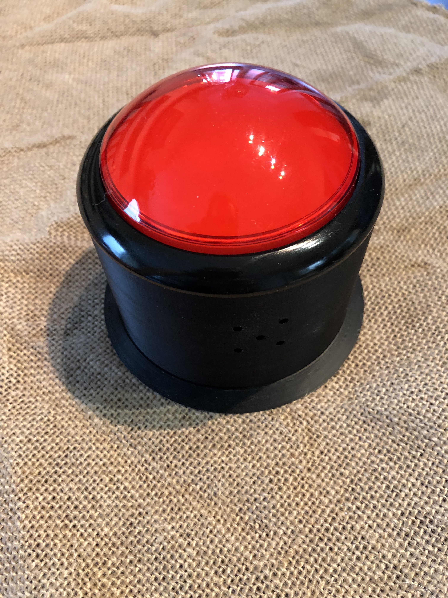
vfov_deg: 63.4
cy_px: 299
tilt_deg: -55.0
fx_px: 483
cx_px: 224
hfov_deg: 49.7
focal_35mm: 28
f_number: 1.8
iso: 100
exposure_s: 1/9
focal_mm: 4
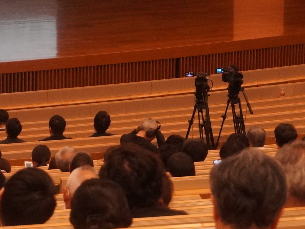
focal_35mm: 216
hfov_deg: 9.1
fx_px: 1904
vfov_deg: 6.8
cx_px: 29
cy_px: -37
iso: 3200
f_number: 5.6
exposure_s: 1/160
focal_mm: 50
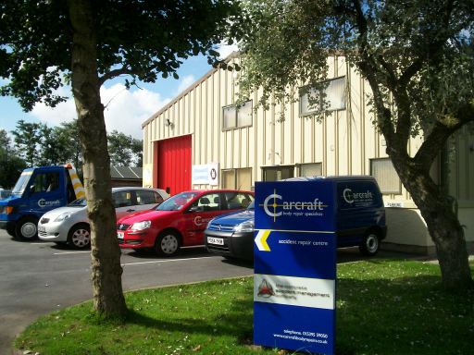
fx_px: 493
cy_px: 178
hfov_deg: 51.4
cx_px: 237
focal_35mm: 36
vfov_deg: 39.7
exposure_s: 1/606
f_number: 4.5
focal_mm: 5.9
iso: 100
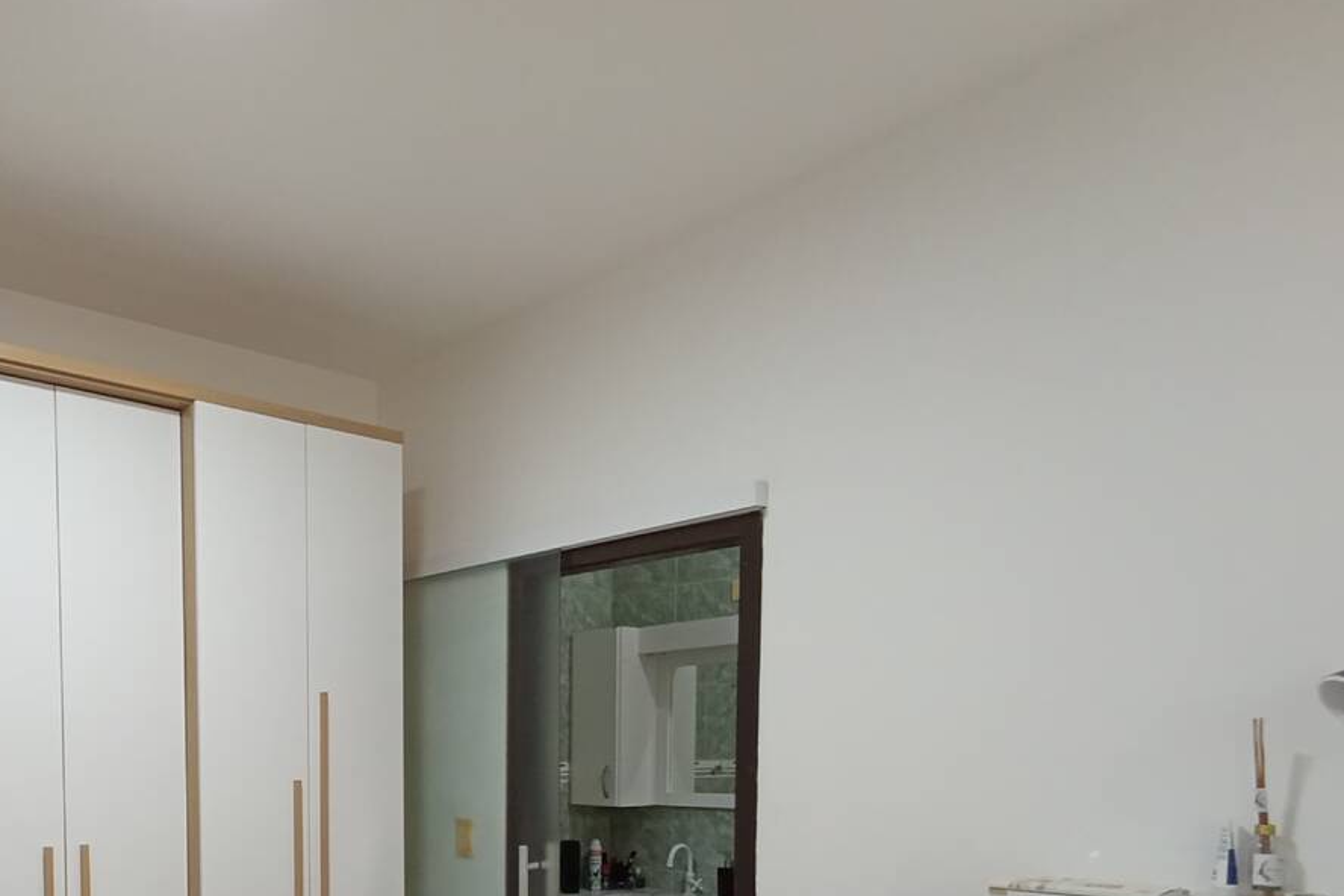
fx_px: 1008
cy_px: 784
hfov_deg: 62.6
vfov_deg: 44.2
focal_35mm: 27
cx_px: 303
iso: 320
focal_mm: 1.65
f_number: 2.2
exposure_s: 1/60
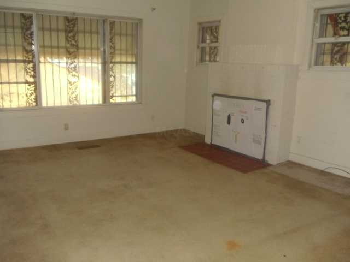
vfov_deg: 32.9
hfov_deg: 42.9
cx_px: 175
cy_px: 131
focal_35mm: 44
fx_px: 445
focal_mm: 6
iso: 400
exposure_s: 1/8
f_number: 3.5
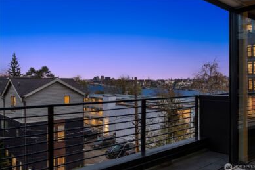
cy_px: 86
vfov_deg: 40.0
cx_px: 131
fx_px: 234
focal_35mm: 33
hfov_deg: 57.2
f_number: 7.1
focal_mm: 32
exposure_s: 1/80
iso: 100
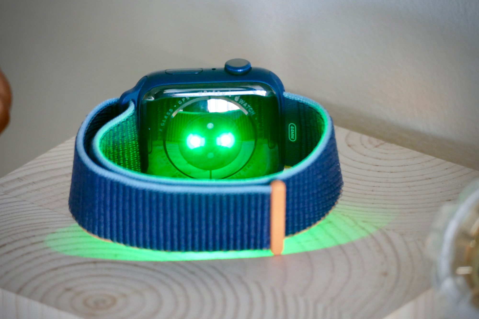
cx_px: 240
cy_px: 160
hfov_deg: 7.4
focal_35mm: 279
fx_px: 3712
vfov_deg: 4.9
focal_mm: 101.88
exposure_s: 1/40
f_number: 4
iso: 1600
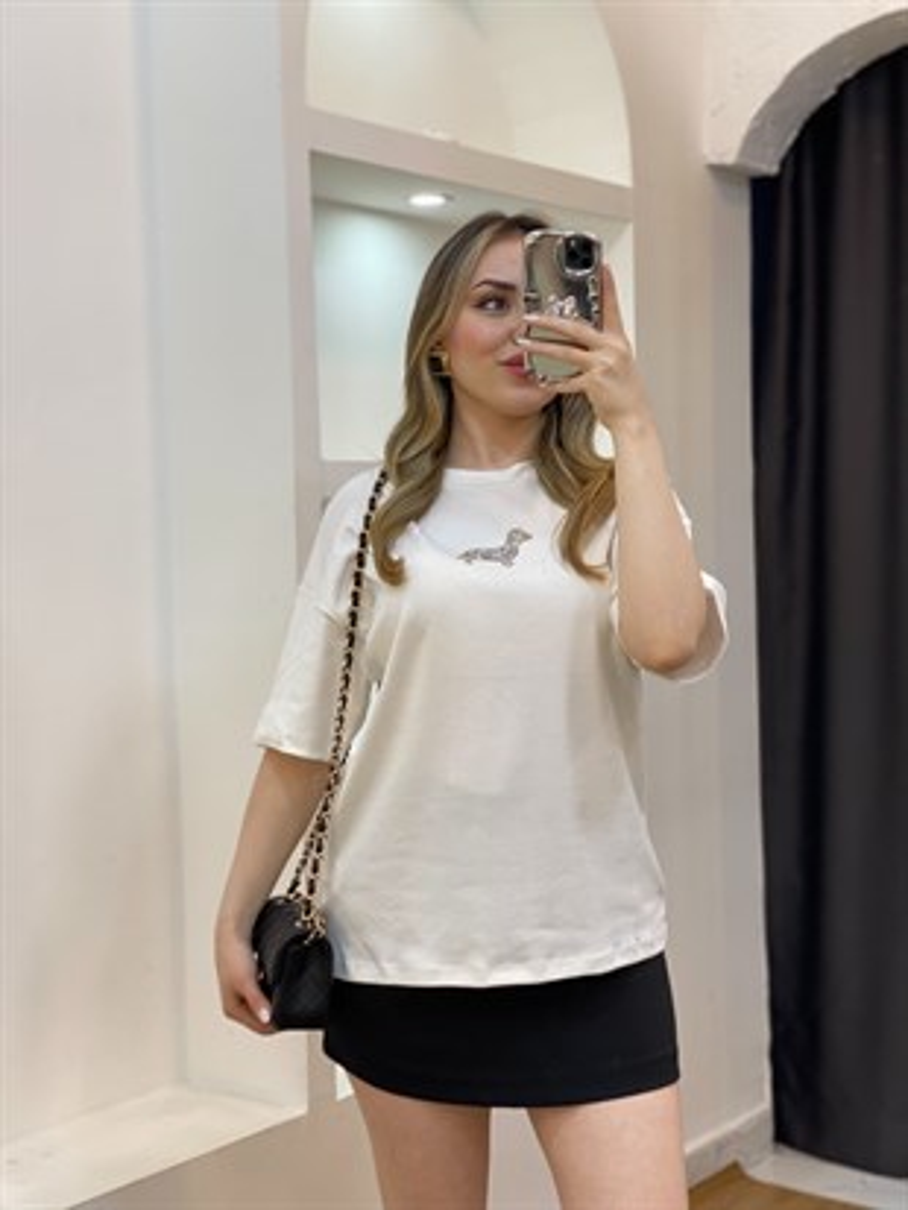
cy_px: 605
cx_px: 454
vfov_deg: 36.8
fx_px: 1818
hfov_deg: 28.0
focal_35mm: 52
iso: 80
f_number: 2
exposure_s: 1/100
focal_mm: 6
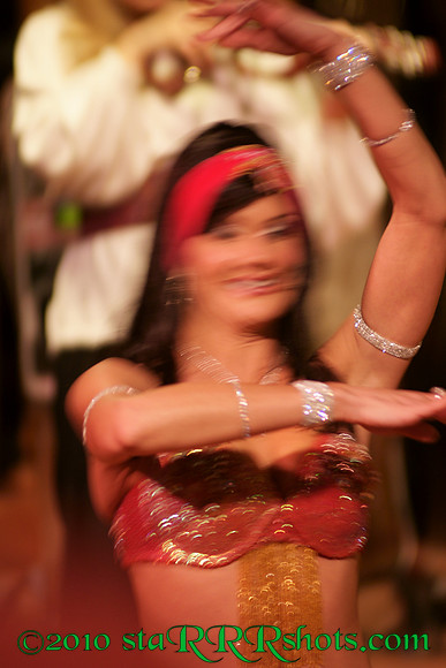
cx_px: 223
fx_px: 5571
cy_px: 334
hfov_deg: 4.6
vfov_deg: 6.9
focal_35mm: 300
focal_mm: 200
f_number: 2.8
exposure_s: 1/10
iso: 400
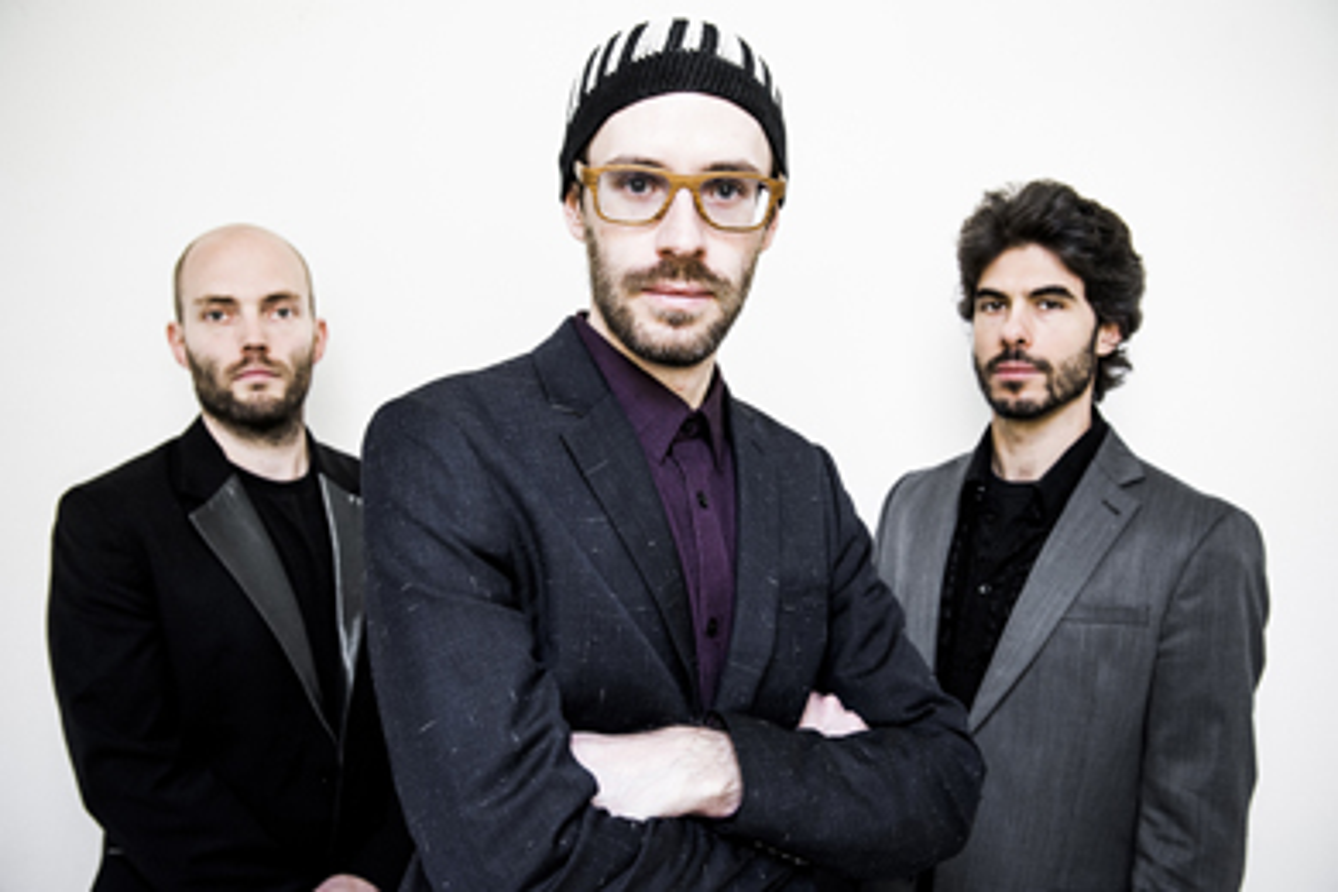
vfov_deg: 37.9
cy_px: 446
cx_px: 669
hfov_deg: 54.4
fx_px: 1301
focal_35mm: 35
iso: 1000
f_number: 5.6
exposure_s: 1/60
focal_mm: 35
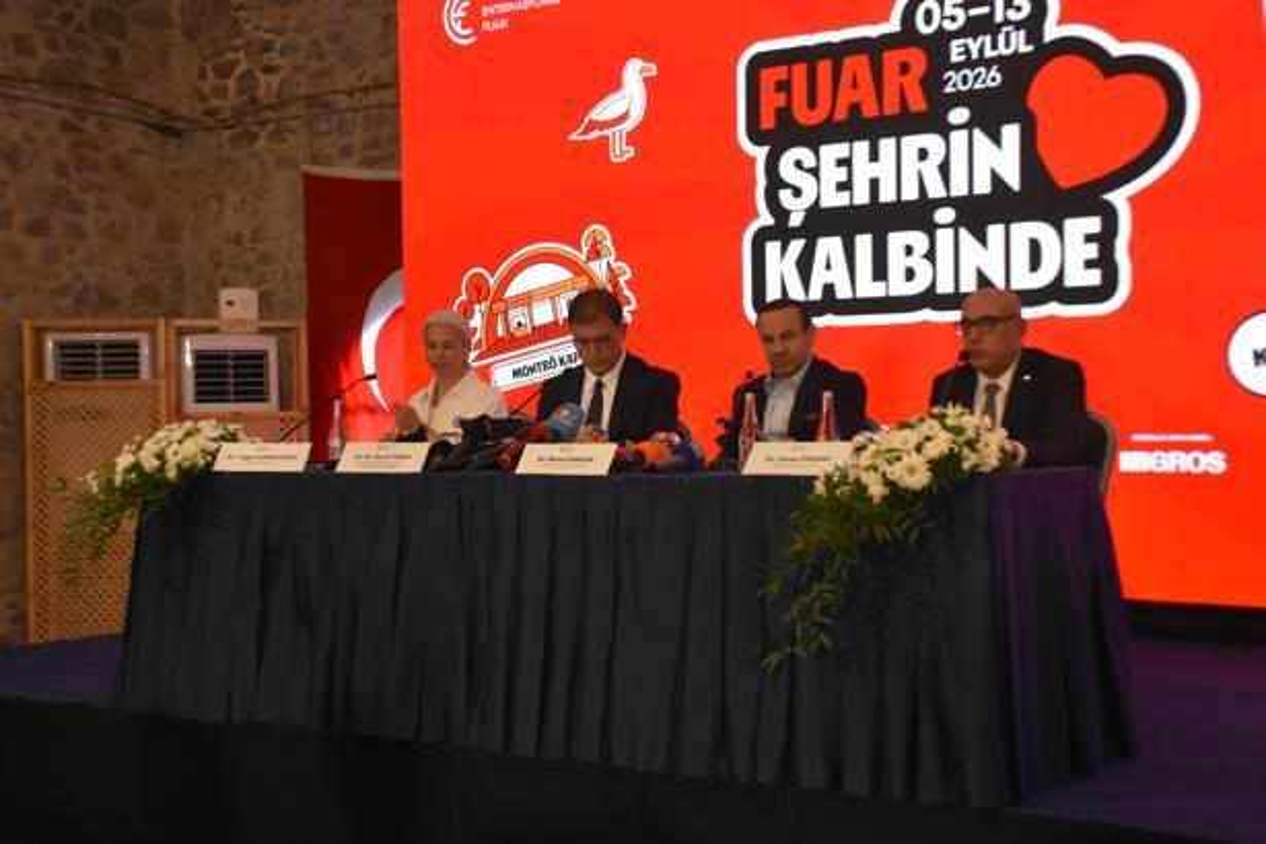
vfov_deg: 26.5
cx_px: 633
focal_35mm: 51
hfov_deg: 38.9
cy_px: 422
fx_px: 1793
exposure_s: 1/60
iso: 3200
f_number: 7.1
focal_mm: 34
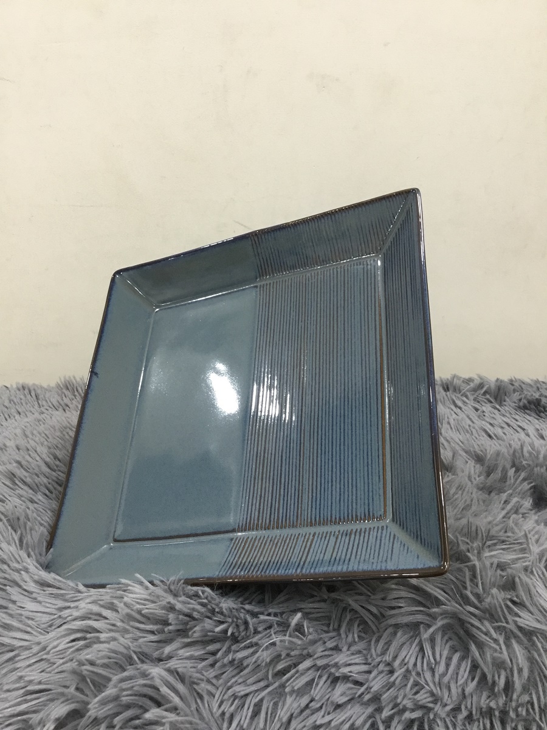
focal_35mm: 31
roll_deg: +1.3
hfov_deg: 45.4
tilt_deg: -17.9
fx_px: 653
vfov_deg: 58.4
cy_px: 365
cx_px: 274
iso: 125
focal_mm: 3.3
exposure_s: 1/33
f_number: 2.4
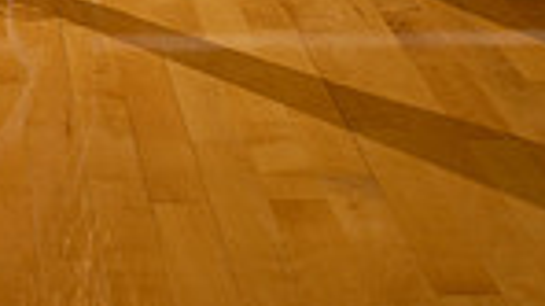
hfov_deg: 15.8
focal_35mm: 134
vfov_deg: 8.1
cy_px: -520
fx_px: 1935
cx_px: 26
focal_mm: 42
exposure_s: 1/250
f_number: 7.1
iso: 250
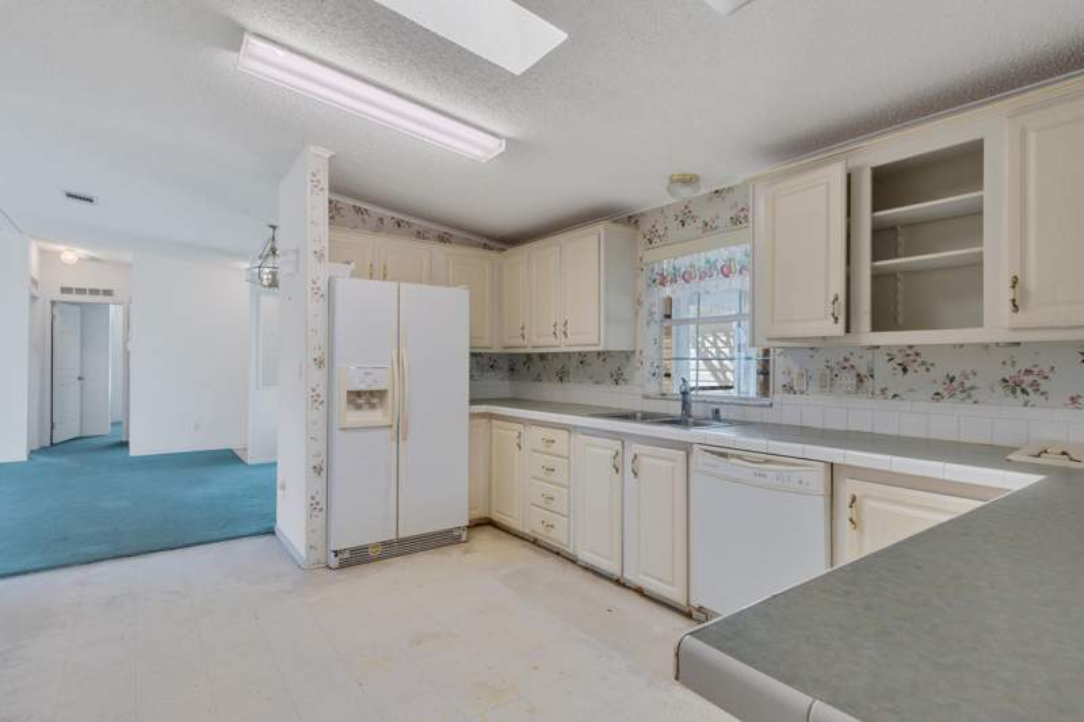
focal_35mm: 17
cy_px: 361
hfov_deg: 92.5
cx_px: 542
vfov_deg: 69.6
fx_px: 519
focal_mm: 11.5
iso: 320
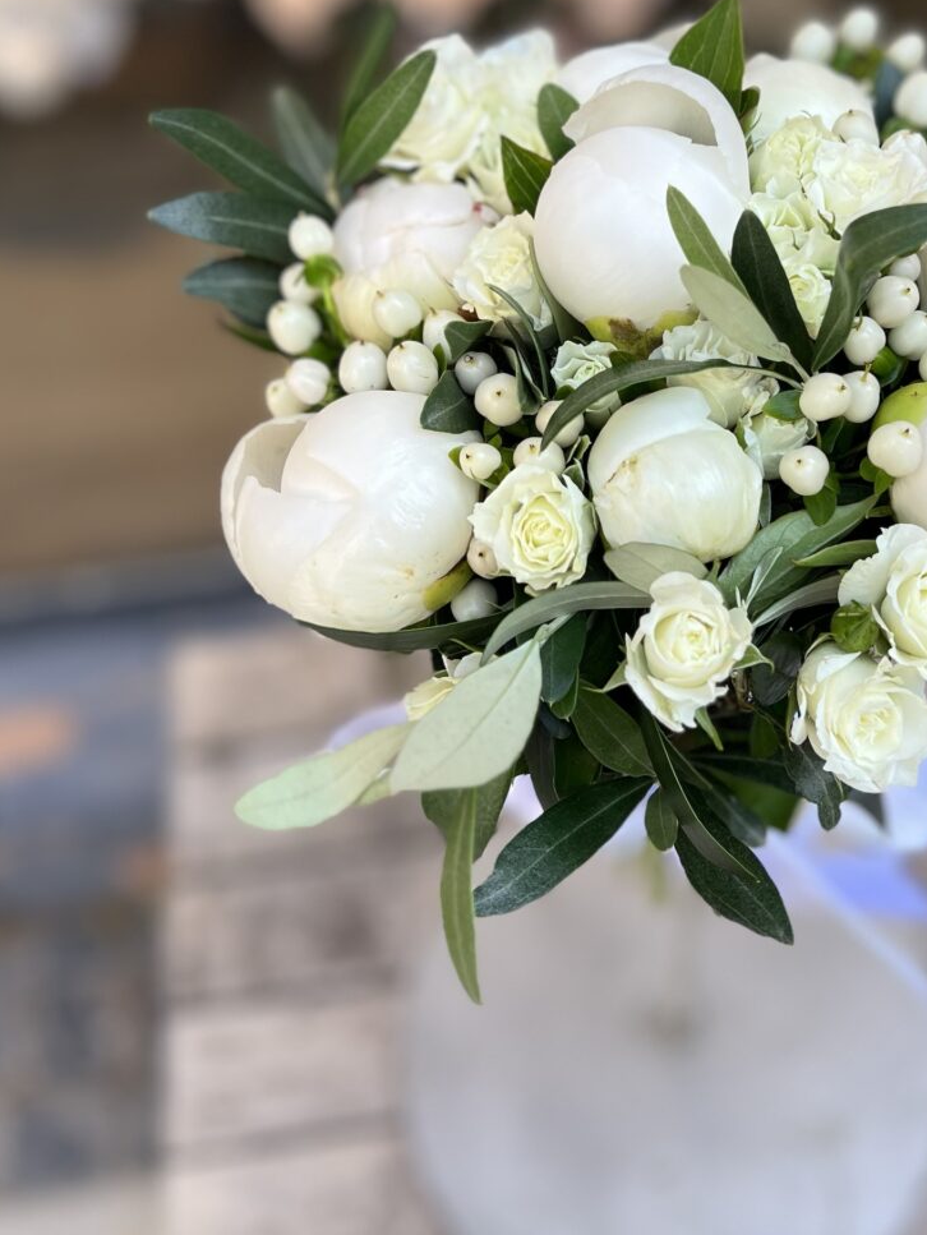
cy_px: 397
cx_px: 641
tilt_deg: -50.3
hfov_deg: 33.2
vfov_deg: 43.1
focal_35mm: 43
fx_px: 1534
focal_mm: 5.7
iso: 50
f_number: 1.5
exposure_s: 1/853
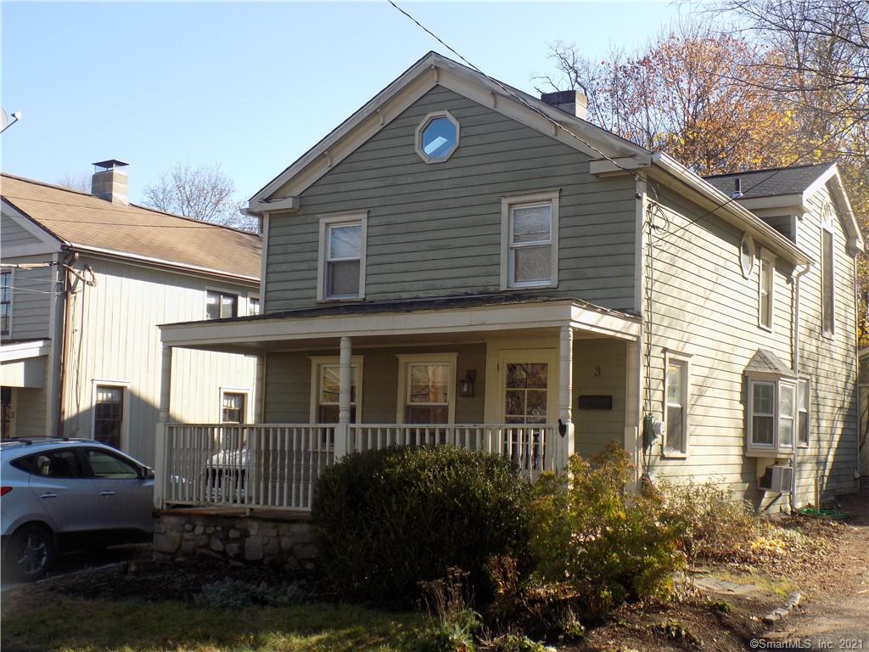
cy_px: 326
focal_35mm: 46
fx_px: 1155
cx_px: 434
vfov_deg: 31.5
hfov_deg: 41.2
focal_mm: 8.1
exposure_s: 1/250
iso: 80
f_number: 3.7
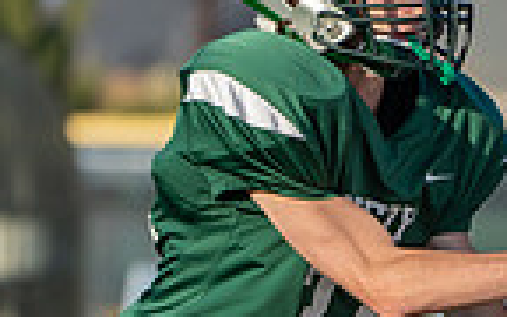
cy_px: 425
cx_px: 591
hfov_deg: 1.7
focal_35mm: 1257
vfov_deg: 1.0
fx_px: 17368
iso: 125
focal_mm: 253
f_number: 5.6
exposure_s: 1/500
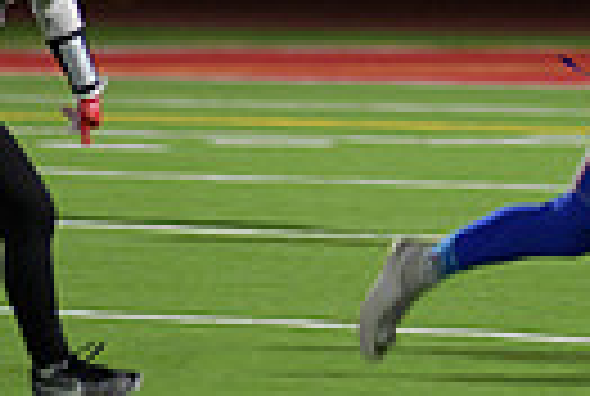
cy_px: 56
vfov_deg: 1.7
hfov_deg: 2.6
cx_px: 477
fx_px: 13042
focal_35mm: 794
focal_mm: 180
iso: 900
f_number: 2.8
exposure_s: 1/200
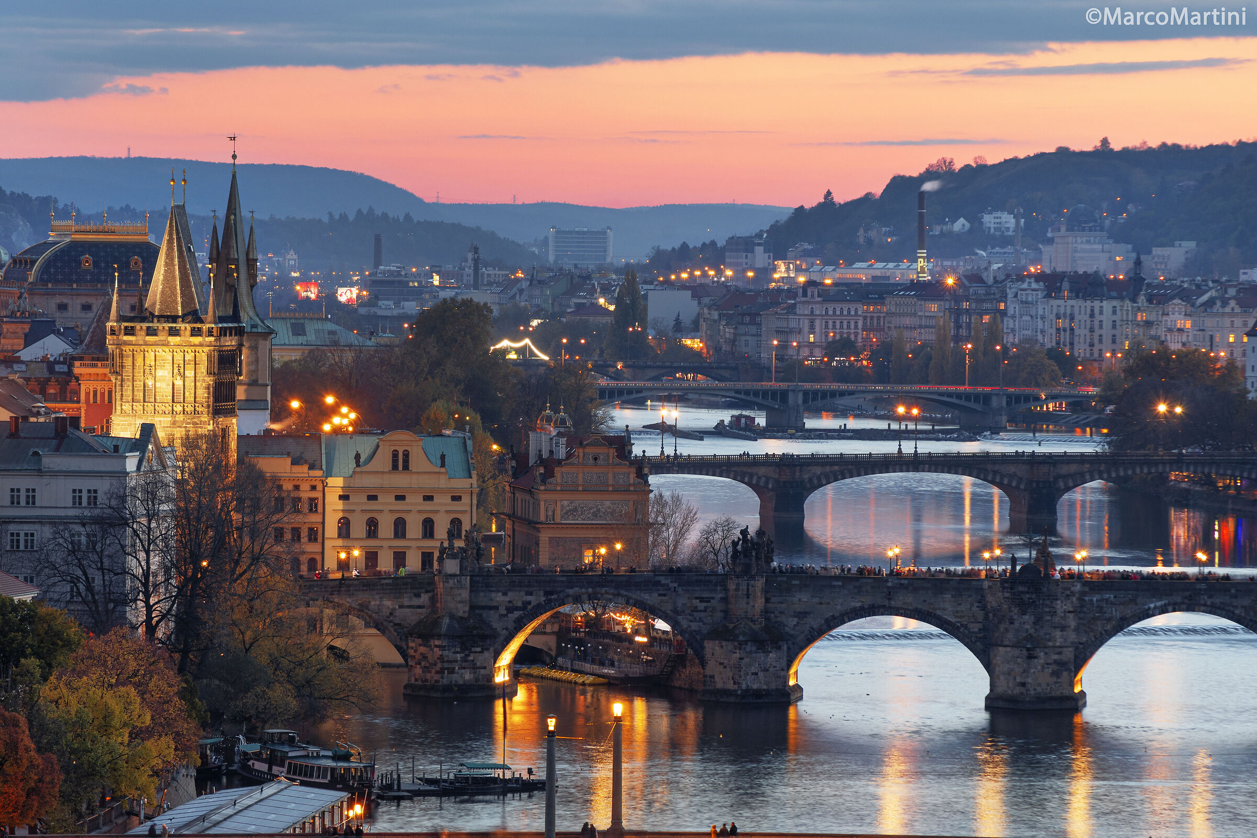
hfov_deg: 8.9
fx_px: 8100
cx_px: 628
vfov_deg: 5.9
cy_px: 419
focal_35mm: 232
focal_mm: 155
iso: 100
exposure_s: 2.5
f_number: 9
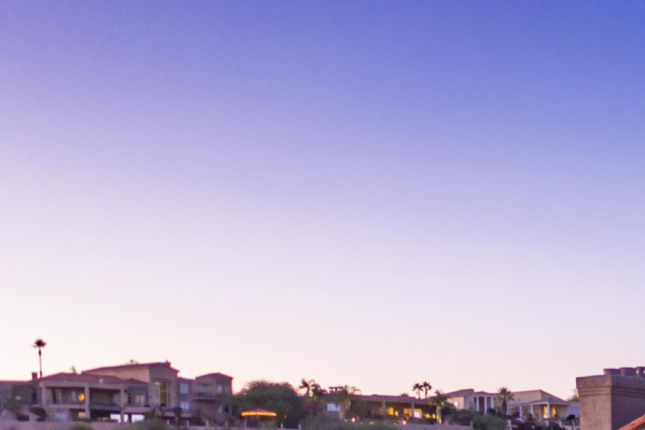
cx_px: 763
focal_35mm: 79
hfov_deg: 23.6
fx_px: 1415
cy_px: 575
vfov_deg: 16.3
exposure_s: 1/4
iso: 100
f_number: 2.8
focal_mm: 10.26
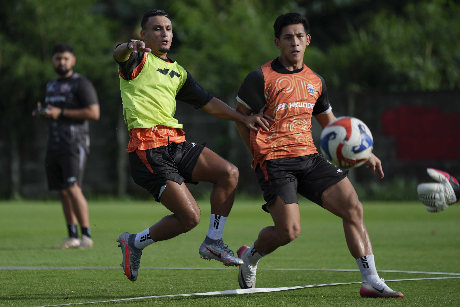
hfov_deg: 10.3
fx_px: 2555
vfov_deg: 6.9
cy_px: 154
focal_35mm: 200
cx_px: 230
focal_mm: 200
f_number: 2.8
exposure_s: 1/5000
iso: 200
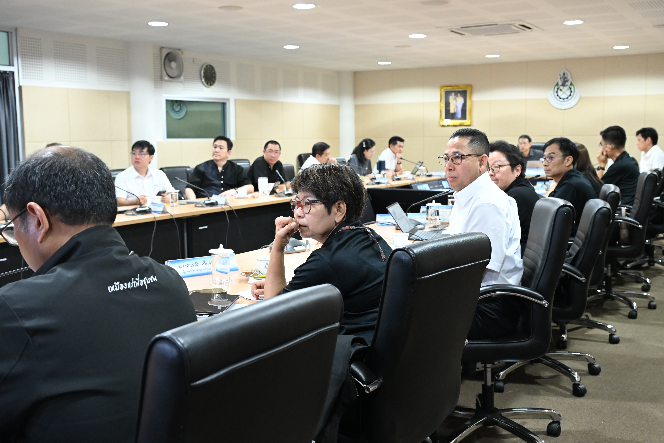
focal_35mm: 40
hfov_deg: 48.5
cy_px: 225
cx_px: 336
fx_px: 738
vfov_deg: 33.4
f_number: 5.6
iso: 3200
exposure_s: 1/30
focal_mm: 39
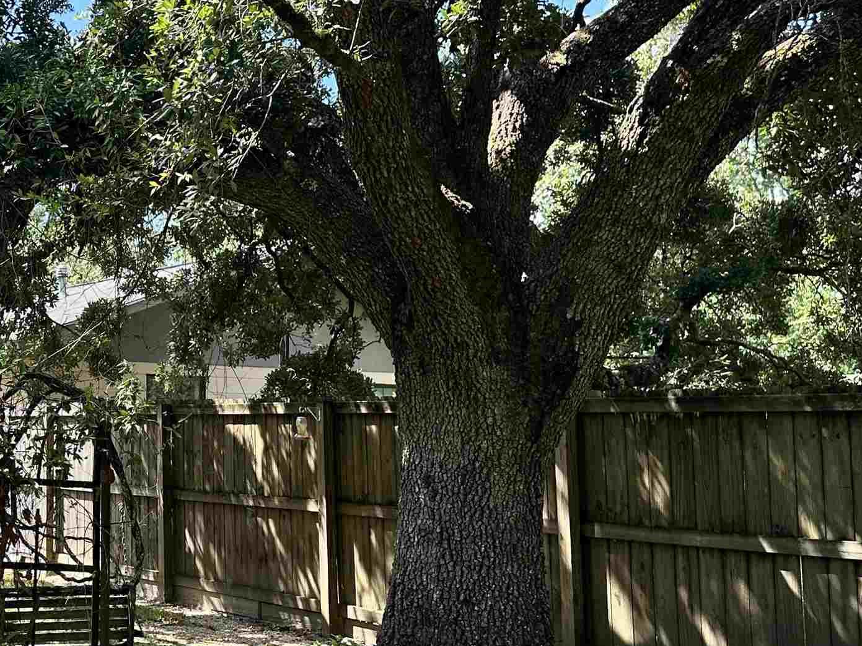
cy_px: 297
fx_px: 1320
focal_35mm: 53
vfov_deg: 27.5
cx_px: -45
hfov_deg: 32.6
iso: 80
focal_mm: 6.86
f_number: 1.78
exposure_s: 1/927
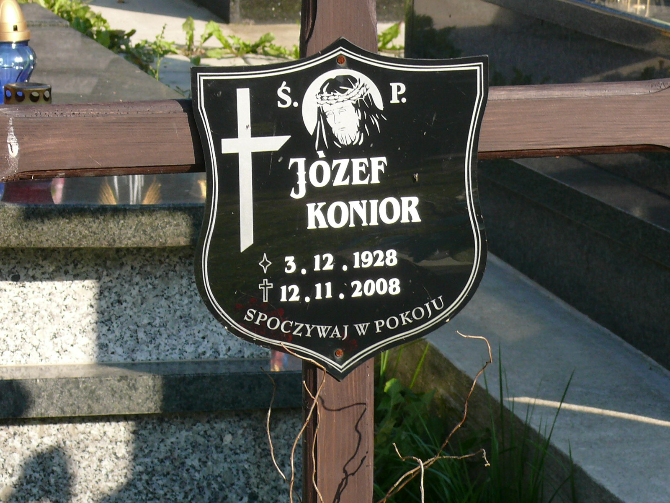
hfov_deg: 12.9
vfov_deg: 9.7
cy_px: 252
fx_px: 2961
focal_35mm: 153
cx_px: 335
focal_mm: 18.1
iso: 100
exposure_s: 1/200
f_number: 5.6
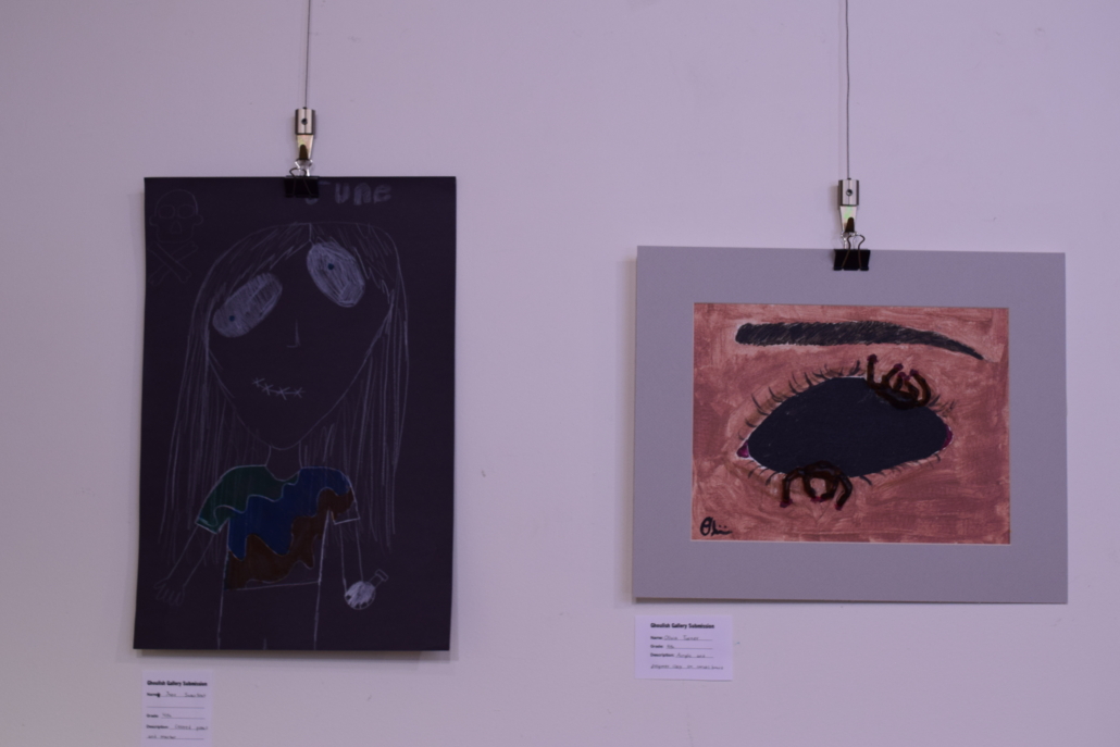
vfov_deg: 30.9
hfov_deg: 45.0
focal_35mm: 44
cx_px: 560
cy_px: 374
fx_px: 1353
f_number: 6.3
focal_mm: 29
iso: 450
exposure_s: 1/15
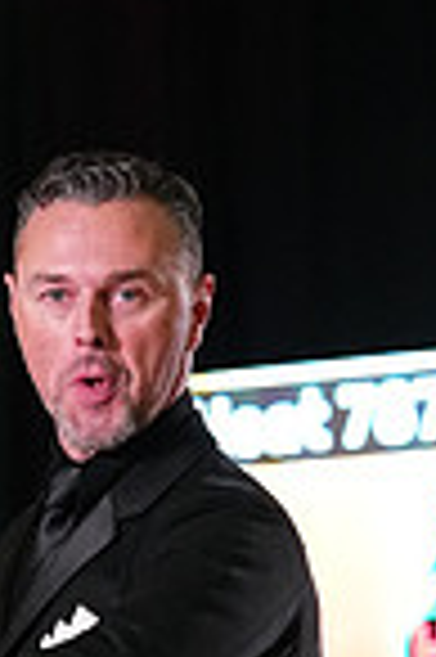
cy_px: 1066
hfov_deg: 2.9
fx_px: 8704
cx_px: -182
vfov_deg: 4.3
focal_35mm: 478
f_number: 5
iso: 6400
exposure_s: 1/400
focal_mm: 120
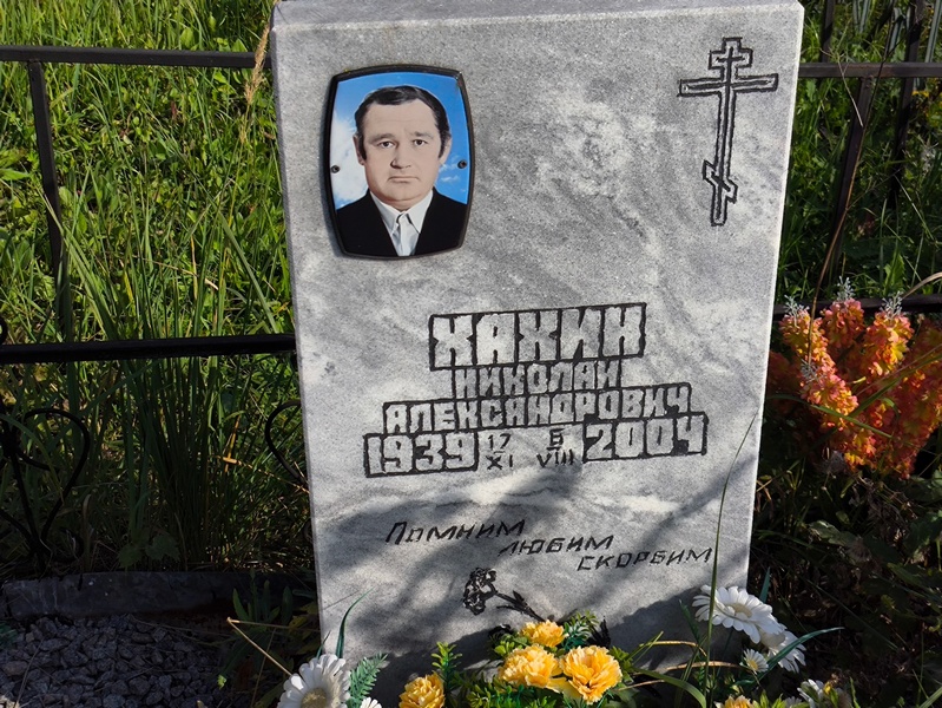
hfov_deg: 38.2
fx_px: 1361
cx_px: 471
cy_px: 354
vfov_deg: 29.1
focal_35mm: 50
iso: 50
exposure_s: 1/2027
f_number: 1.7
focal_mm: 4.71
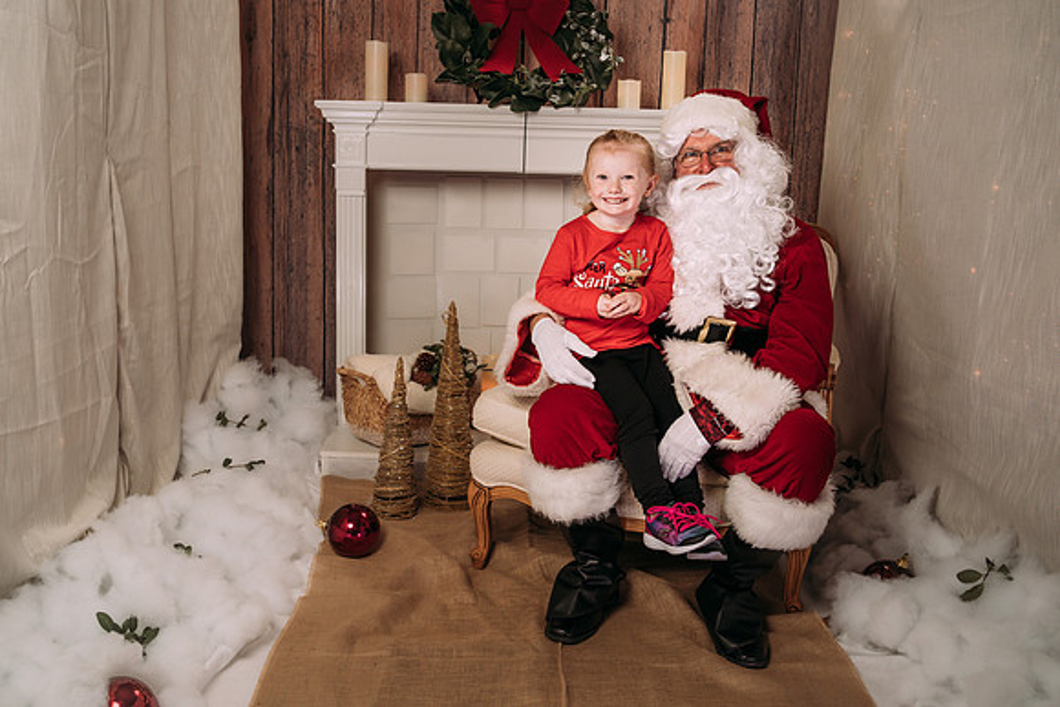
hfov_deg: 49.5
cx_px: 501
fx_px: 1149
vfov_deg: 34.2
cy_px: 351
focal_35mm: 39
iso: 100
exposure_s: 1/100
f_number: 6.3
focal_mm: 35
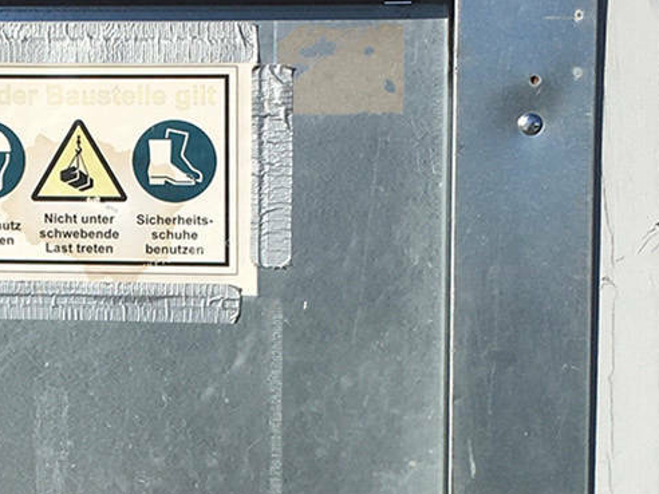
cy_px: 606
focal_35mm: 118
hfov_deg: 16.4
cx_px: 47
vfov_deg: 12.2
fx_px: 2246
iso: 25
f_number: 2.2
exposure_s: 1/2262
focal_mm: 4.2
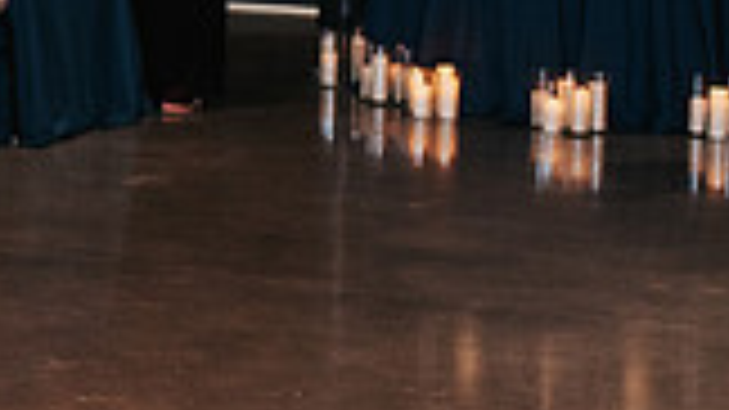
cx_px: -448
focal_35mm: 156
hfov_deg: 12.9
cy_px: -146
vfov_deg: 7.7
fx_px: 3015
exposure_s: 1/200
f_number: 2.8
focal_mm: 35
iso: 1000
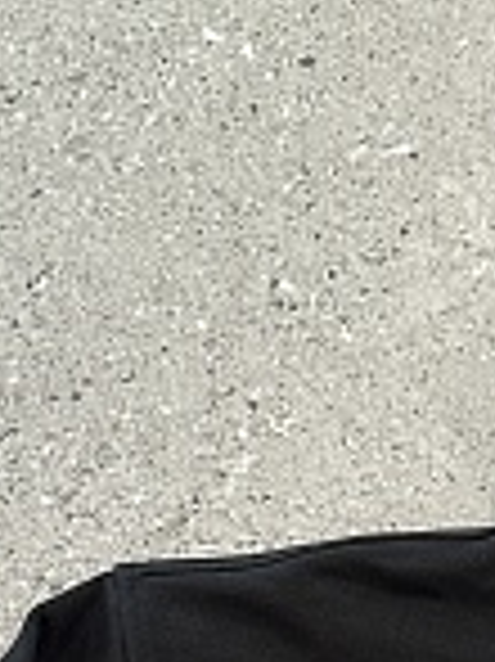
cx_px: 616
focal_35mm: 131
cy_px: 1333
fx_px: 2501
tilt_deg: -85.2
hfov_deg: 11.1
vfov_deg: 13.0
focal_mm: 6.86
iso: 160
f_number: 1.78
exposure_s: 1/50
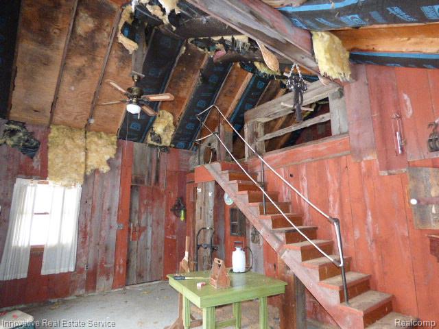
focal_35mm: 20
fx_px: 254
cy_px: 164
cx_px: 220
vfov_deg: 66.0
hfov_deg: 81.7
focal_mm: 3.58
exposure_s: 1/60
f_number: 2.8
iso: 800
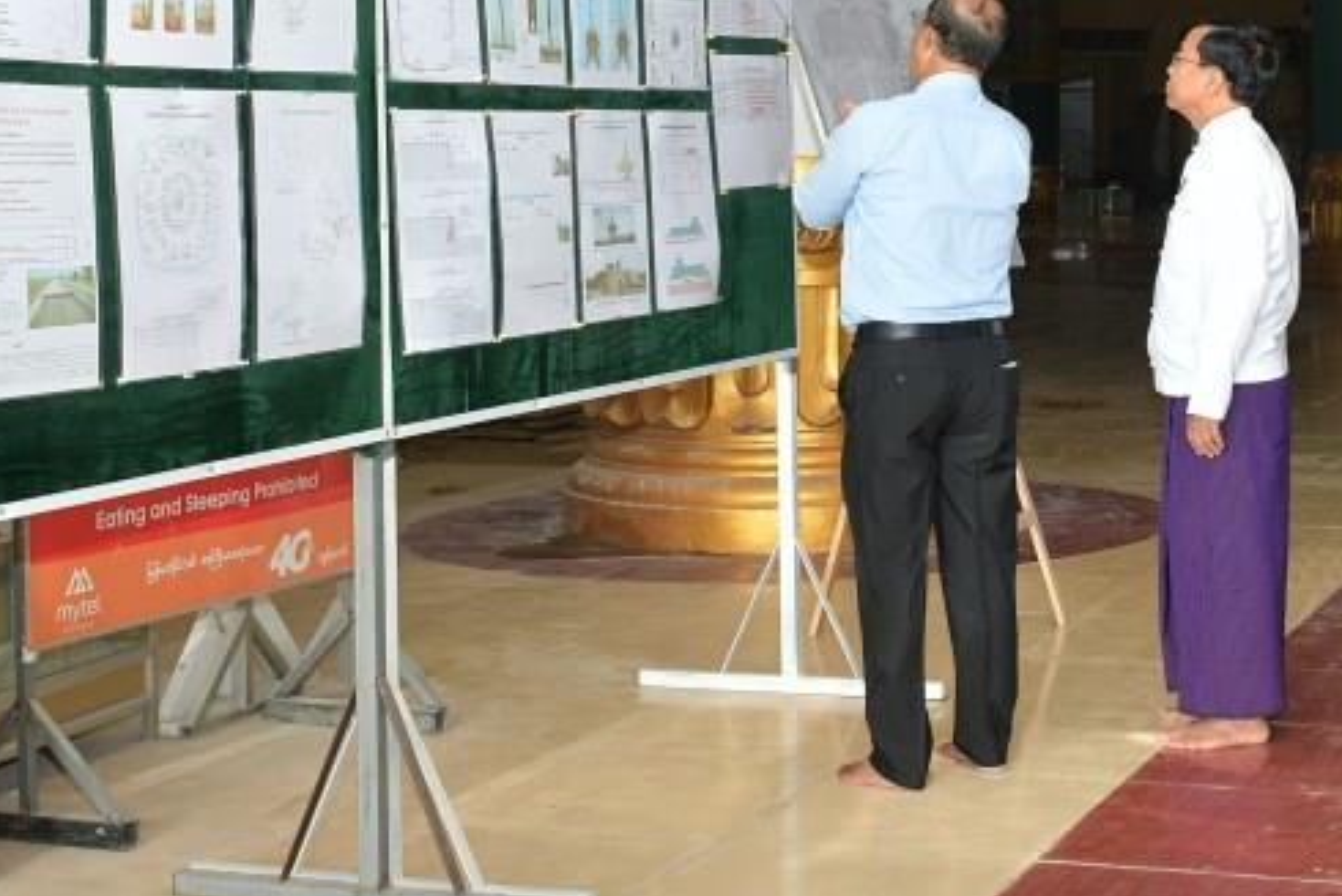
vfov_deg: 19.6
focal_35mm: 69
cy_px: 188
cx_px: 1038
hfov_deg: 28.7
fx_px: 2573
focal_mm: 22
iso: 1250
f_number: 8
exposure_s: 1/125
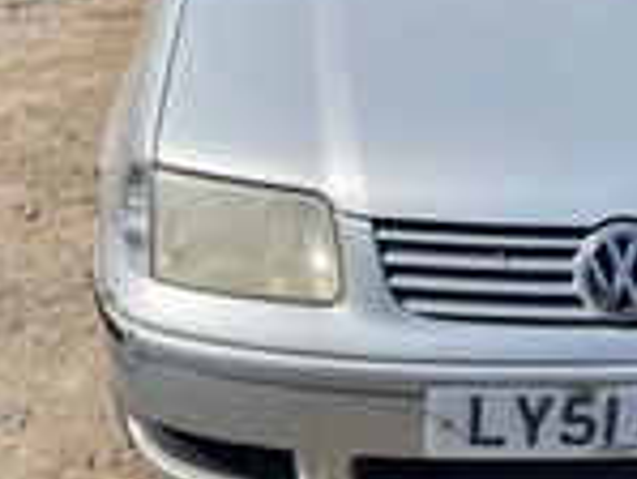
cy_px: 86
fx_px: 1123
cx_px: 569
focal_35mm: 61
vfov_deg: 23.6
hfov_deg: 30.3
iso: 32
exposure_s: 1/3401
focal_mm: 4.2
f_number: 1.6
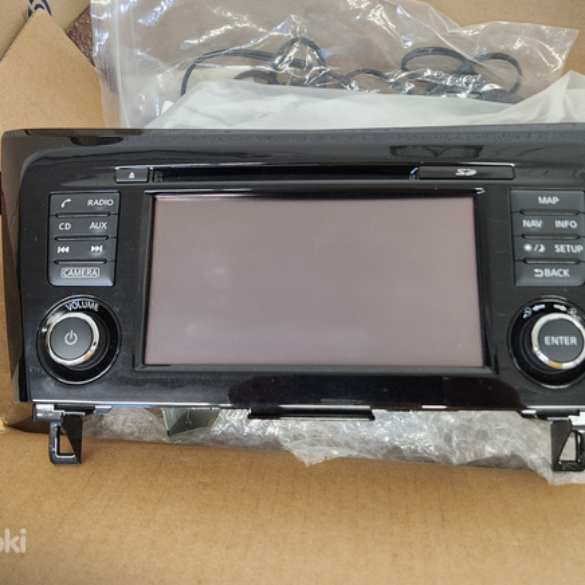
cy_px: 286
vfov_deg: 57.3
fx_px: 535
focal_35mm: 28
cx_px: 295
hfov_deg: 57.3
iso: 500
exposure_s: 1/100
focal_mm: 5.4
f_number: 1.8
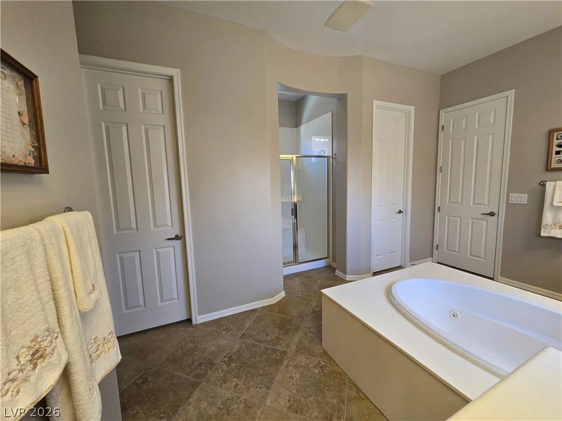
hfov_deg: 106.2
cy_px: 210
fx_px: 211
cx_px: 281
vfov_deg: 89.9
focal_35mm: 13
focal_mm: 2.2
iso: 100
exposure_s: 1/60
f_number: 2.2
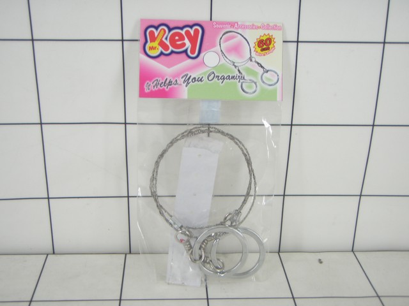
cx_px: 204
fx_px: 603
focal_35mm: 51
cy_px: 153
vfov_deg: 28.6
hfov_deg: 37.5
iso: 80
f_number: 4
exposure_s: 1/40
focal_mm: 9.13
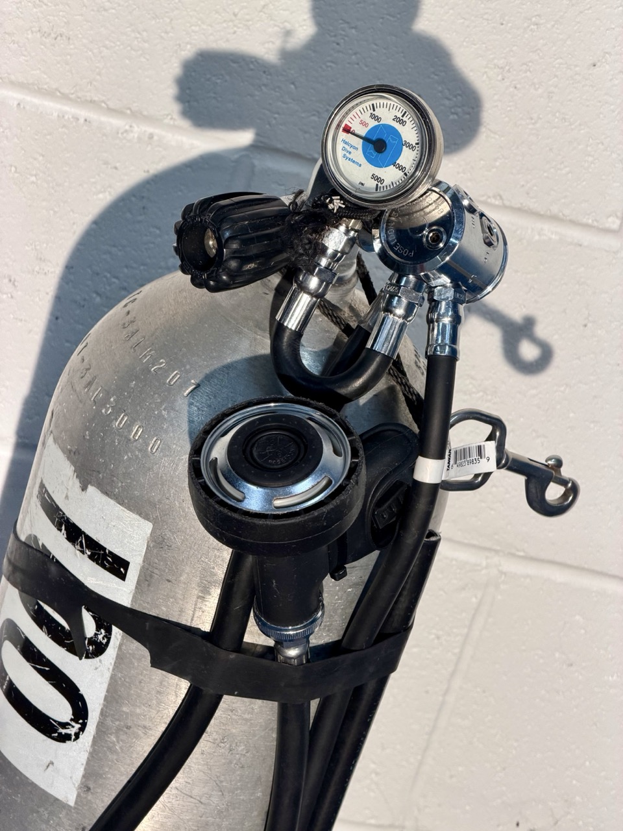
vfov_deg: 19.6
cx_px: 312
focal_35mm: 100
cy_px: 416
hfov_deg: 14.8
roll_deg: -18.9
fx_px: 2400
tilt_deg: -27.8
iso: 200
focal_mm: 16.89
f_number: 2.8
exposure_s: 1/120
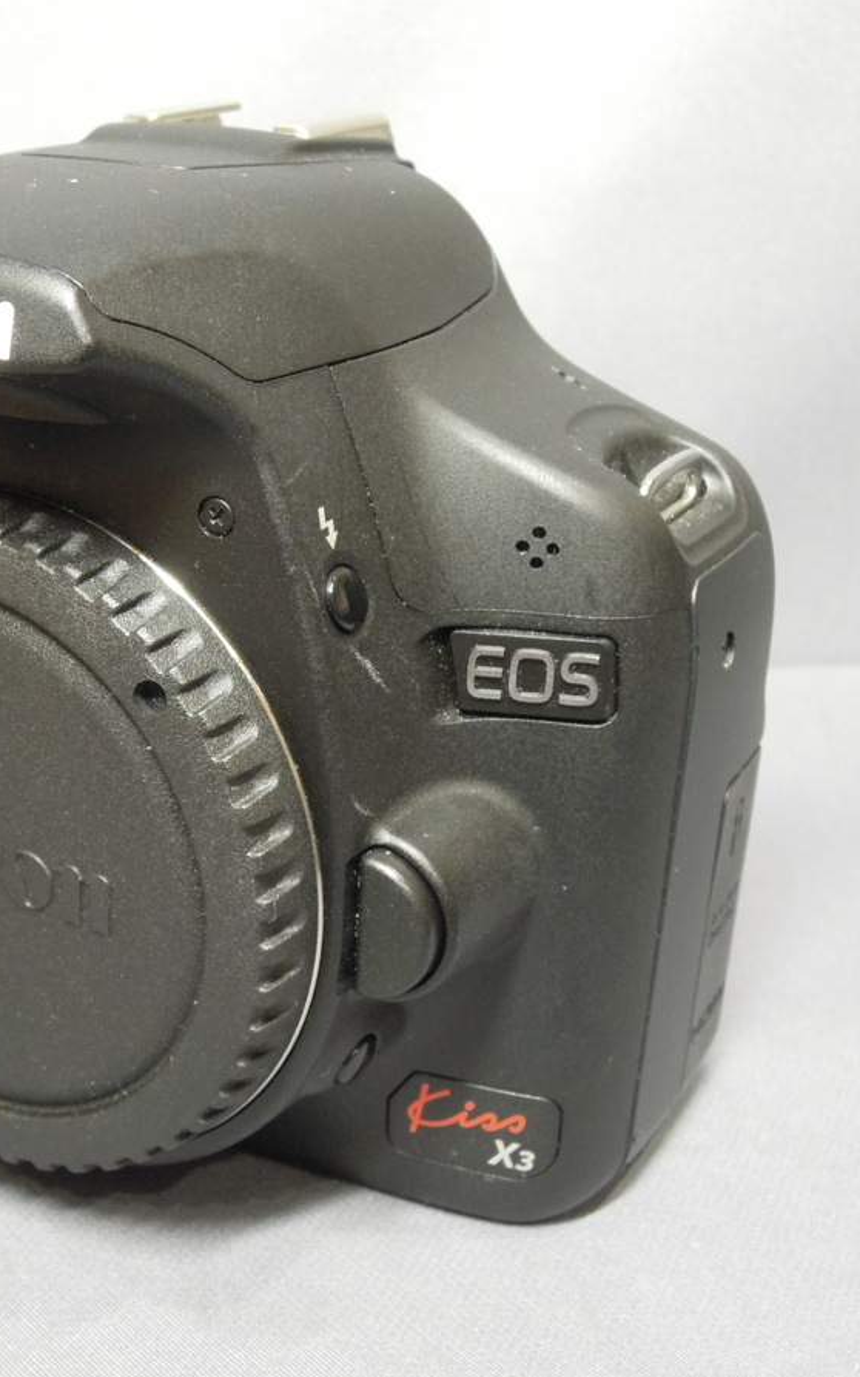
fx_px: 2138
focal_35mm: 57
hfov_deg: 22.3
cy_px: 688
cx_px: 120
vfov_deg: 35.7
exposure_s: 1/15
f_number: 4.1
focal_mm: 7.2
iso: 400
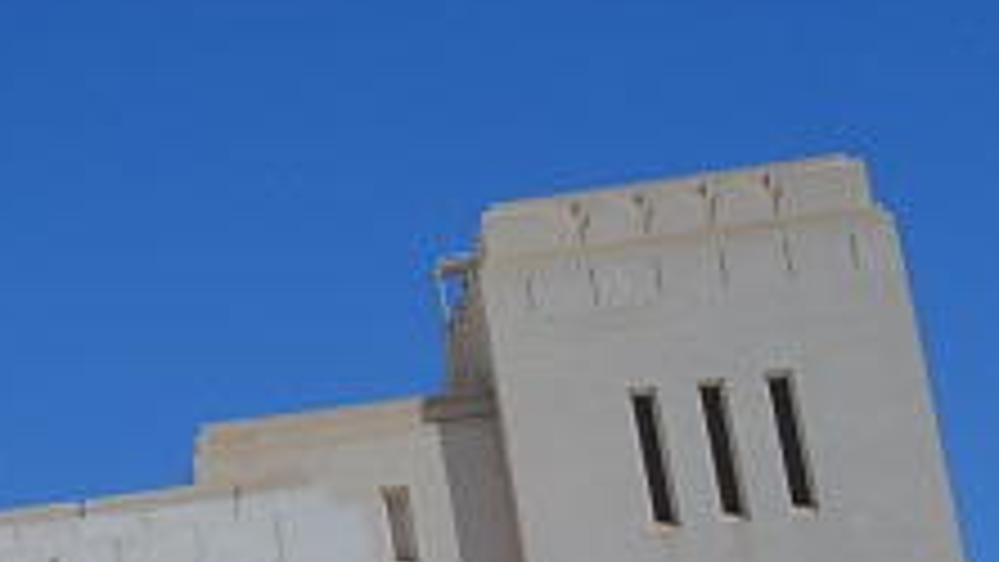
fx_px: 2703
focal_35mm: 102
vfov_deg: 11.4
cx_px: -742
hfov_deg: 17.4
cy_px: 852
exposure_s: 1/500
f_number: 11
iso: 400
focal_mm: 18
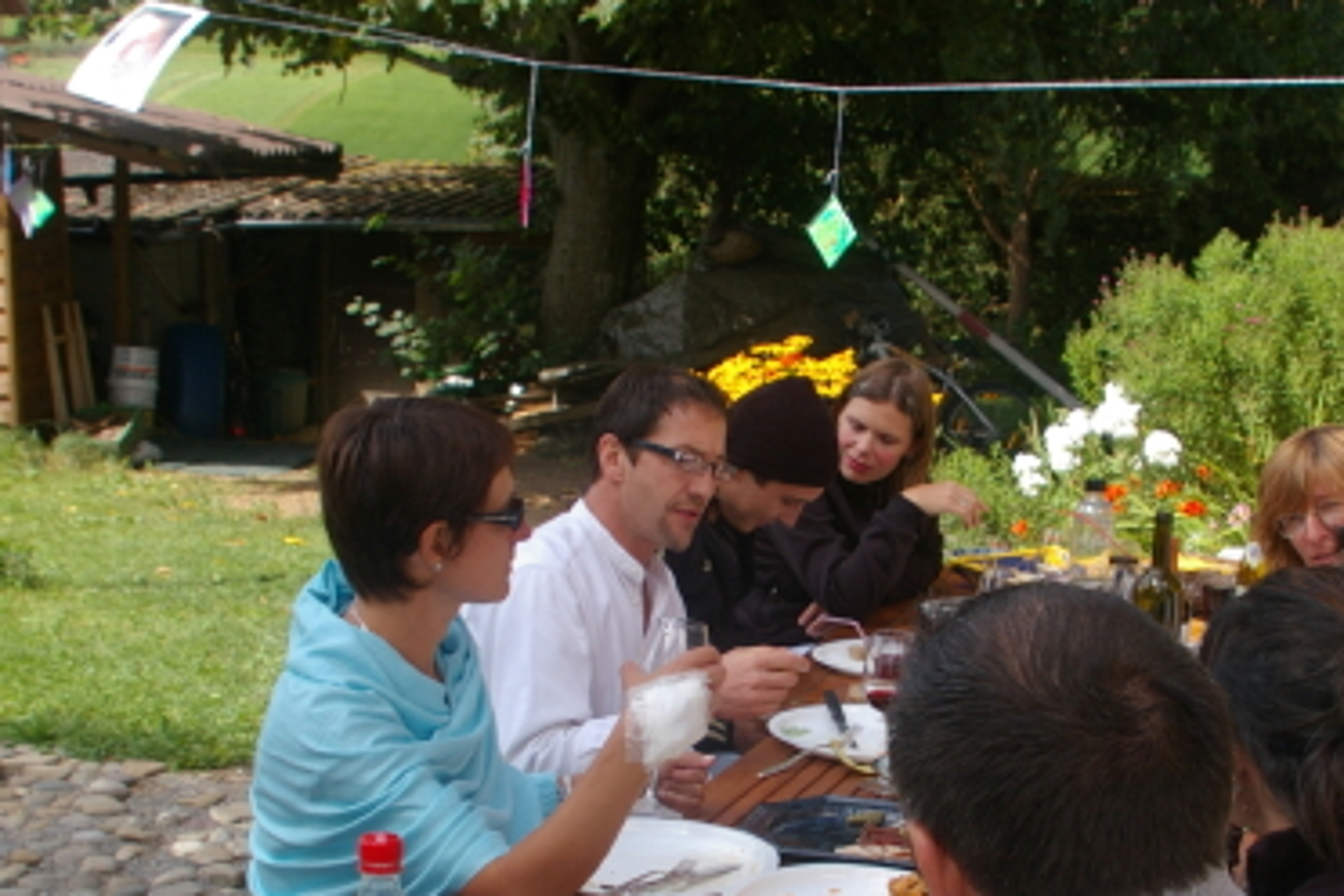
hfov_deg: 34.4
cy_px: 589
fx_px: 2165
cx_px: 795
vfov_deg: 23.3
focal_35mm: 58
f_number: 9.5
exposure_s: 1/125
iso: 200
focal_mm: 18
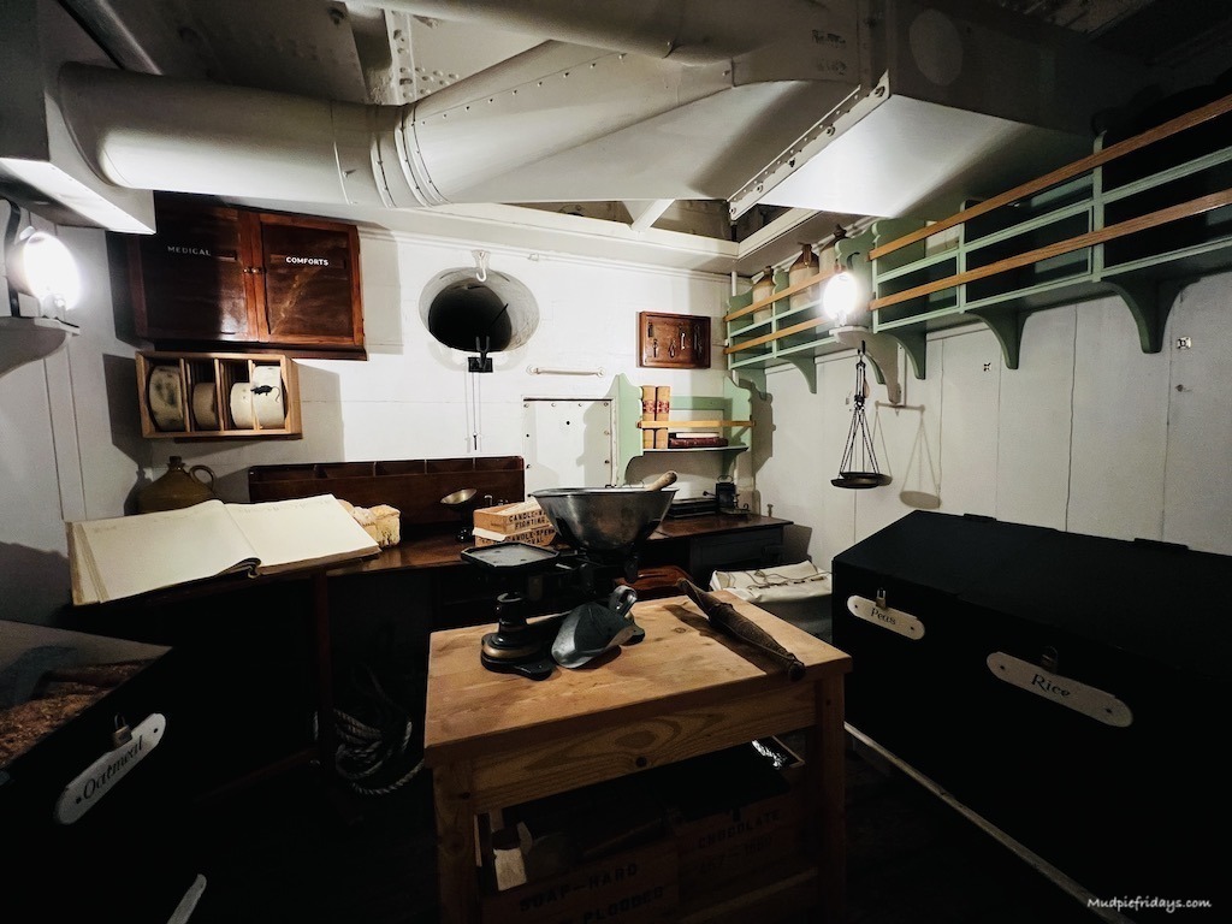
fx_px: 463
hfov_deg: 106.2
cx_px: 616
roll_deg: +1.2
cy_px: 462
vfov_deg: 89.9
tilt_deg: -5.7
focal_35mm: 13
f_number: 1.8
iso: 640
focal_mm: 1.57
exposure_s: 1/50
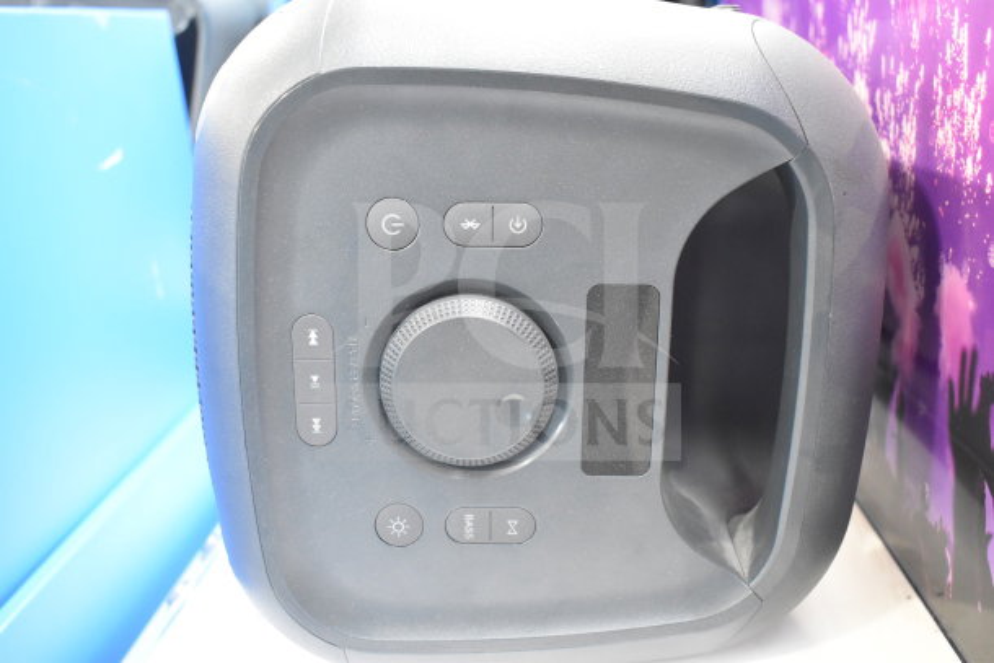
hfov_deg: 55.1
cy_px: 332
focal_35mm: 34
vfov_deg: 38.4
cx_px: 497
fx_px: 953
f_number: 3.8
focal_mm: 23
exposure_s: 1/40
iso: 2500
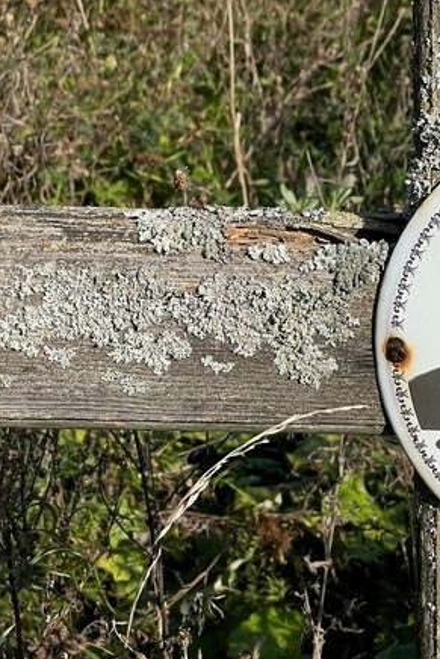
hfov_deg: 9.2
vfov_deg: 14.0
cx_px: 493
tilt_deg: -15.6
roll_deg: -1.6
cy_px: 281
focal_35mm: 147
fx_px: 2693
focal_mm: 9
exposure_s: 1/1429
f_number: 2.8
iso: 32
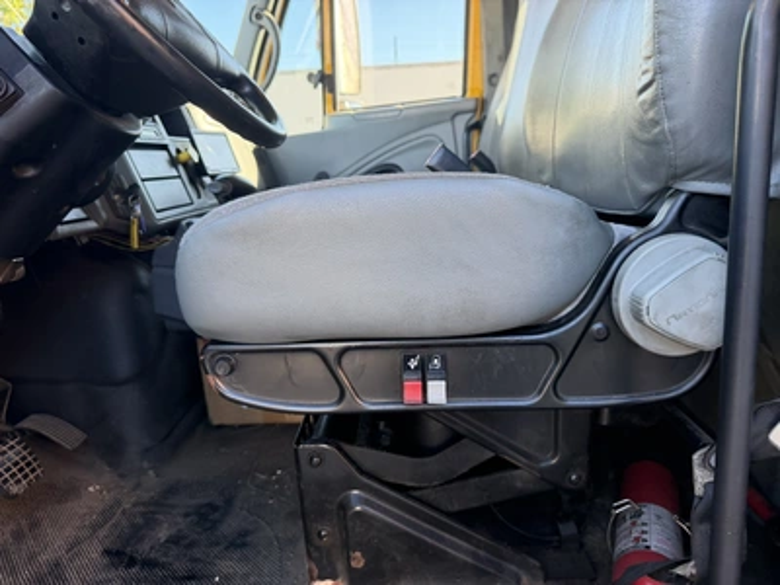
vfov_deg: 56.8
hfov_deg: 71.6
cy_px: 292
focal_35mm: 24
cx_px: 390
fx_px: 541
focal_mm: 6.76
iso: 200
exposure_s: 1/240
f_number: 1.78
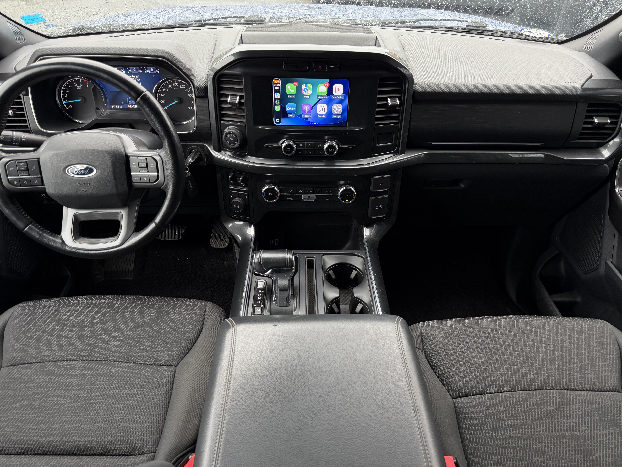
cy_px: 234
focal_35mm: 24
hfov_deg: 71.6
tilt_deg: -38.7
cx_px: 311
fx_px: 431
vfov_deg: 56.8
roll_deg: -1.9
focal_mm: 6.76
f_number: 1.78
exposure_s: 1/201
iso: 200
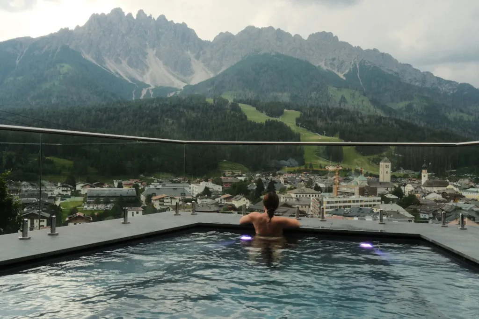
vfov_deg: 37.9
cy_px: 160
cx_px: 240
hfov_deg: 54.4
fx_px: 466
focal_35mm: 35
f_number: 16
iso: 500
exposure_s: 1/30
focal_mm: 23
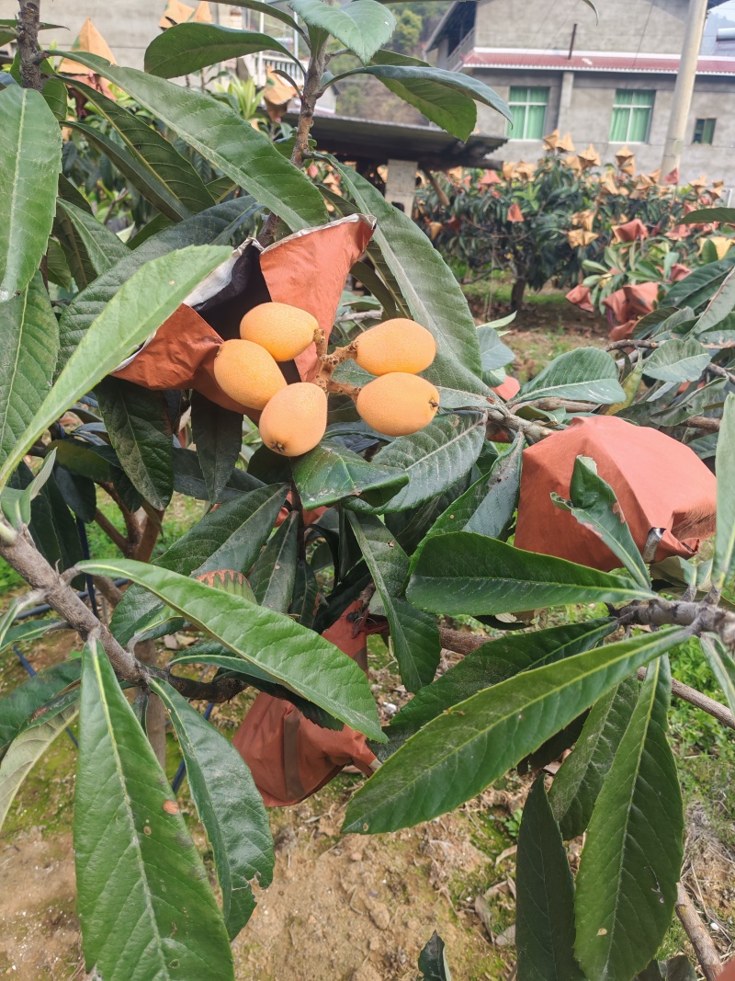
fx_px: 765
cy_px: 490
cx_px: 368
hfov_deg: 51.3
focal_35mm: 27
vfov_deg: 65.3
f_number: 1.95
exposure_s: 1/530
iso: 50
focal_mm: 5.52
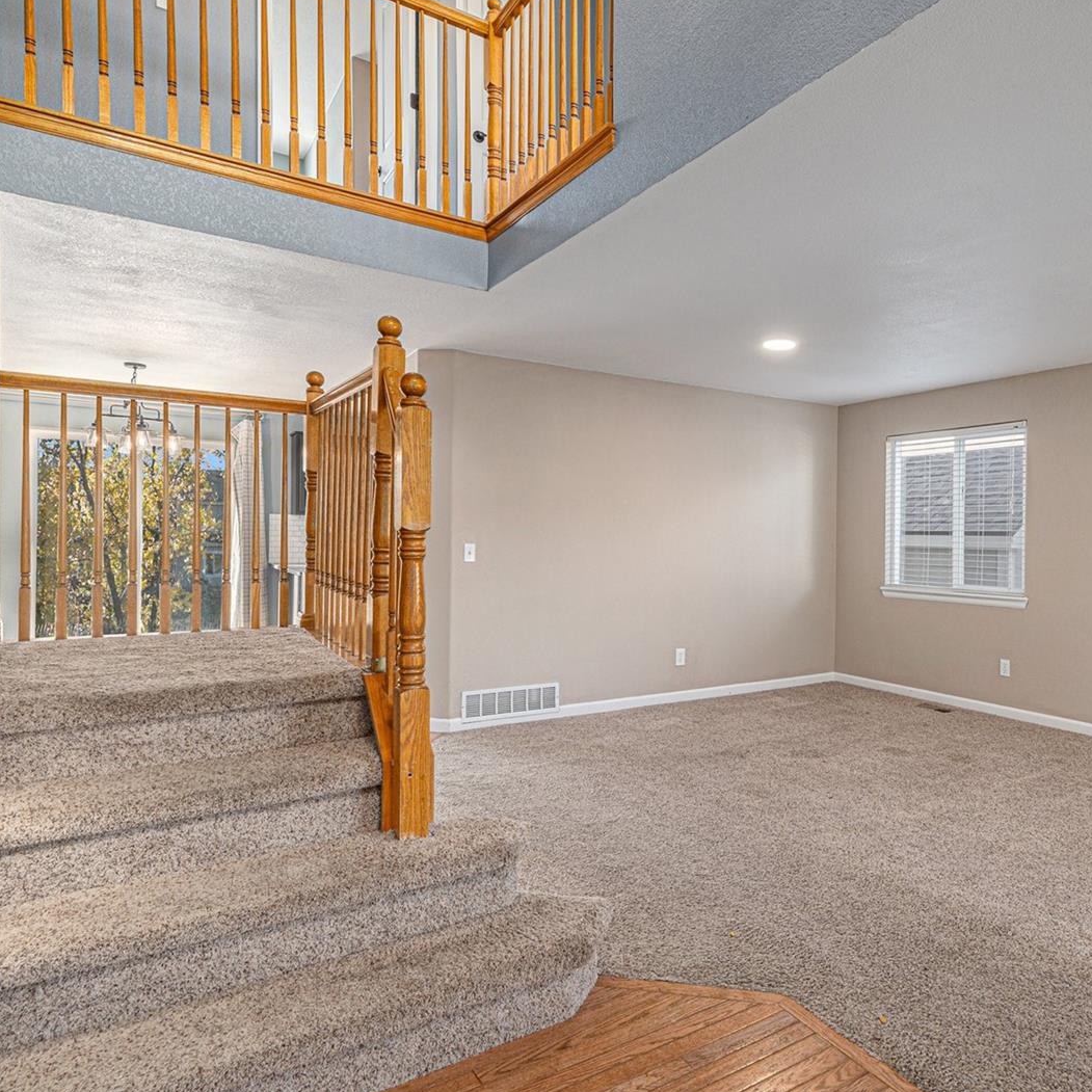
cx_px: 696
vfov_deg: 69.6
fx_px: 785
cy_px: 544
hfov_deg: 68.3
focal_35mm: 22
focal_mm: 17
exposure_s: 1/200
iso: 500
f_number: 8
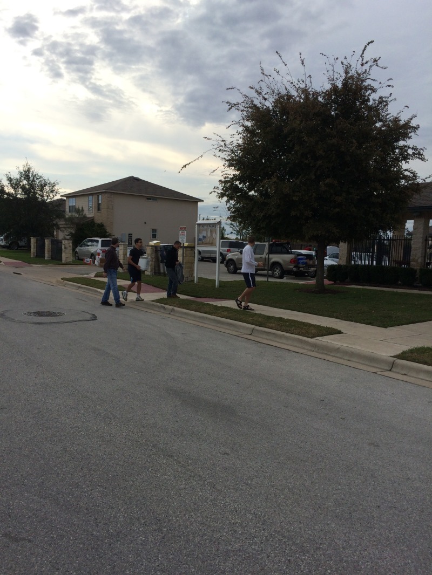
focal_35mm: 29
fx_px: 482
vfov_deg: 61.6
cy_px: 288
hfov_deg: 48.2
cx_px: 216
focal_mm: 4.15
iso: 32
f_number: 2.2
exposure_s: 1/1786
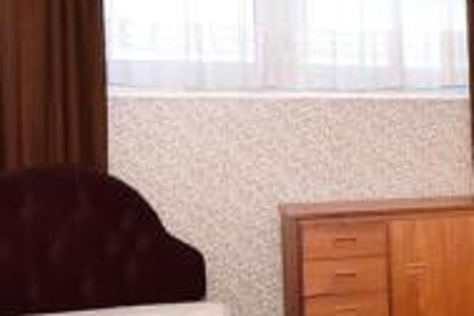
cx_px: 497
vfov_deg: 26.0
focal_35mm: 52
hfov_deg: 34.1
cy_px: 169
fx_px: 685
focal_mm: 10
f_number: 8
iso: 400
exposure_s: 1/200
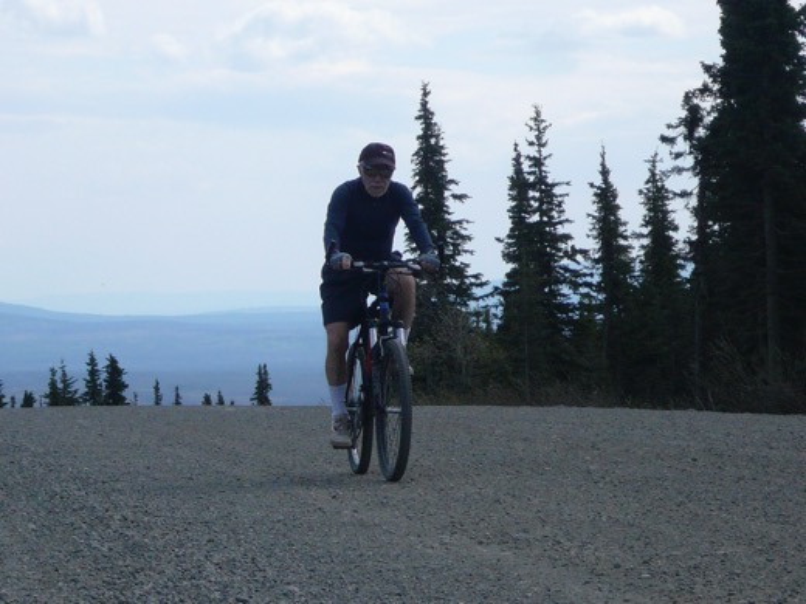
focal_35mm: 153
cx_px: 403
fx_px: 3562
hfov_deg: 12.9
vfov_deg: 9.7
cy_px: 302
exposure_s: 1/640
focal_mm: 16.8
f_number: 5.6
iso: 100
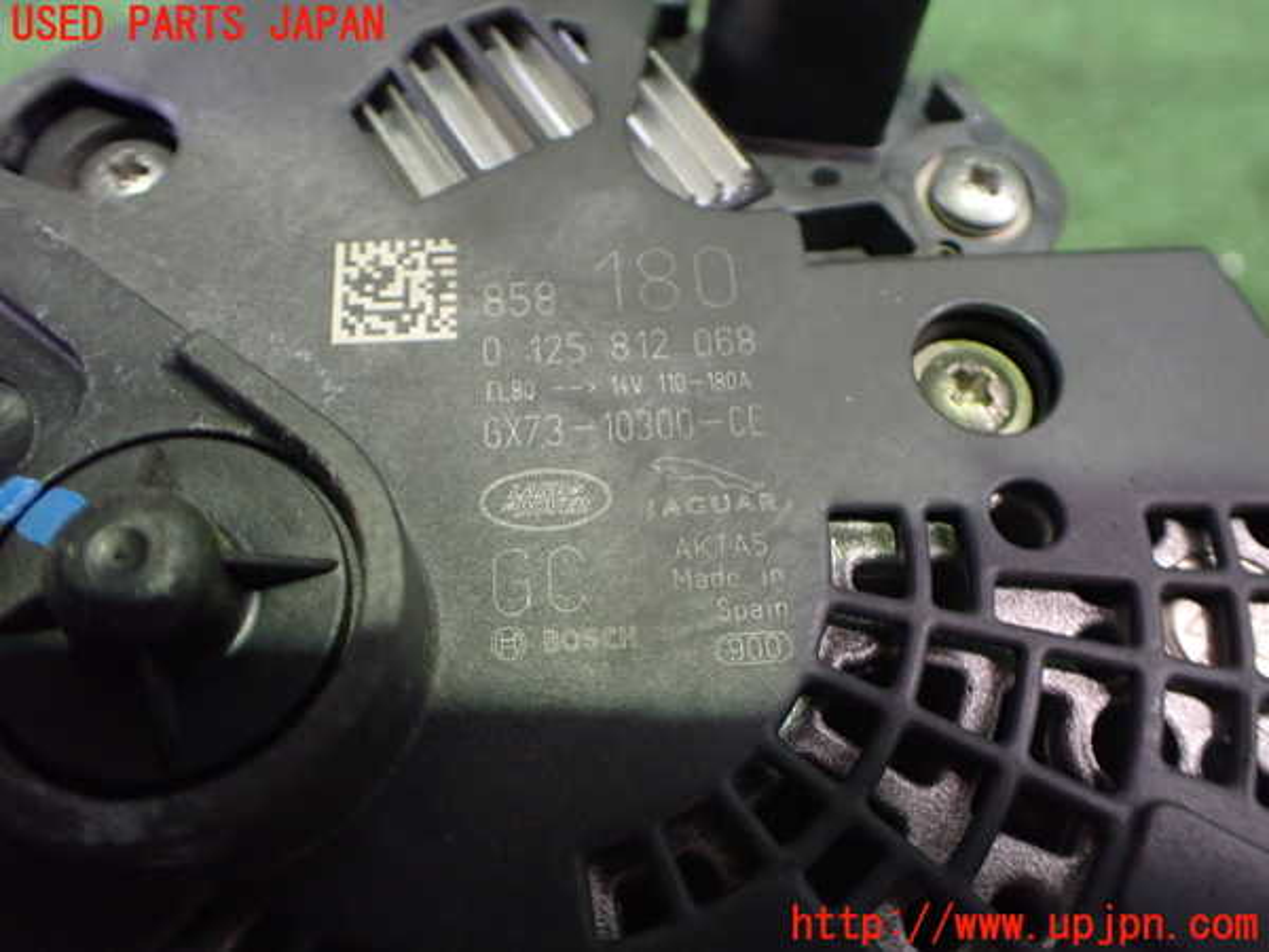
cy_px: 476
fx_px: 1100
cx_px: 634
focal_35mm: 30
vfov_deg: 46.8
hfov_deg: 60.0
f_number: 2.3
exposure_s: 1/30
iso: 800
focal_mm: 5.4
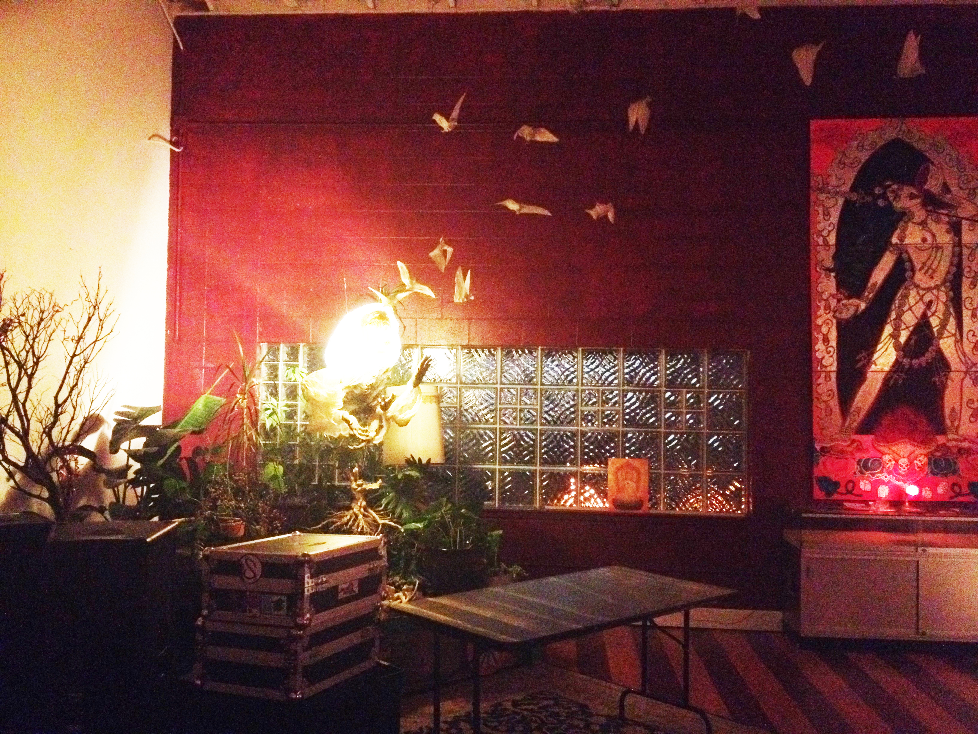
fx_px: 989
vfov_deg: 40.7
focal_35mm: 35
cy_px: 367
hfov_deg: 52.6
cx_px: 489
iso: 800
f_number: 2.4
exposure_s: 1/15
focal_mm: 4.28
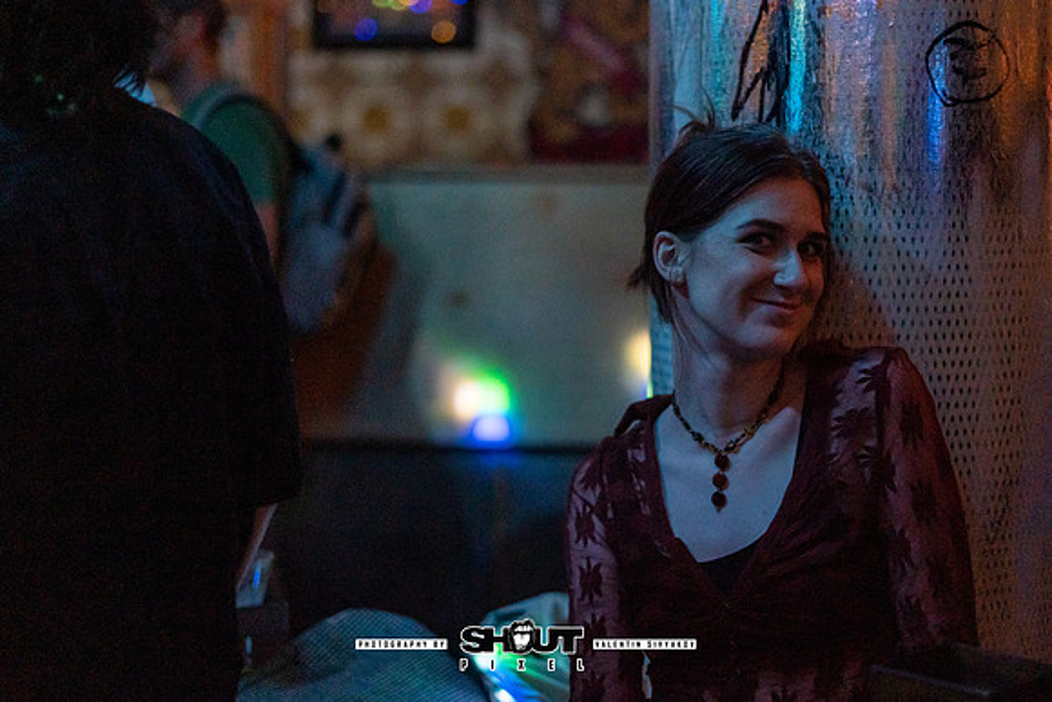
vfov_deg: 24.0
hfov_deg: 35.3
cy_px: 316
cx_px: 589
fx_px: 1652
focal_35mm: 57
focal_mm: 50
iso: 3200
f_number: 1.8
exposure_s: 1/200
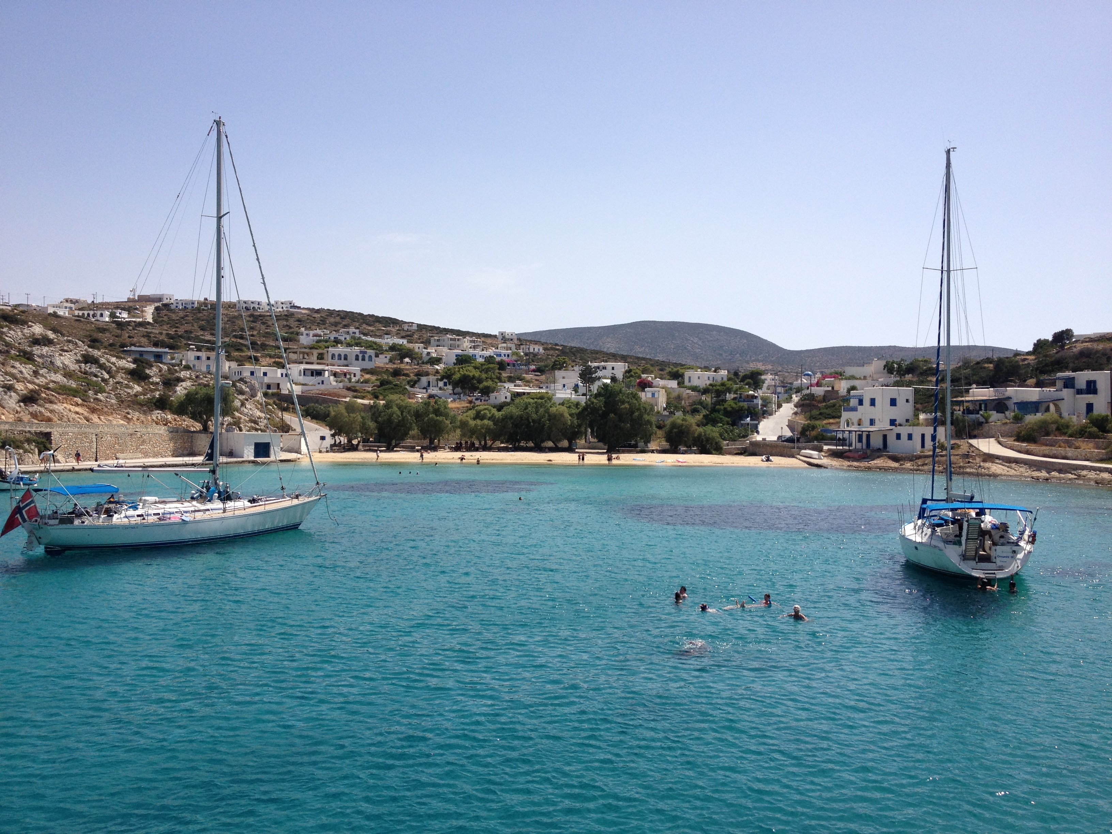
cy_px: 417
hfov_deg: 52.6
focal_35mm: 35
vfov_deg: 40.7
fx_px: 1124
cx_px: 556
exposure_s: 1/2123
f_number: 2.4
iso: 50
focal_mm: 4.28
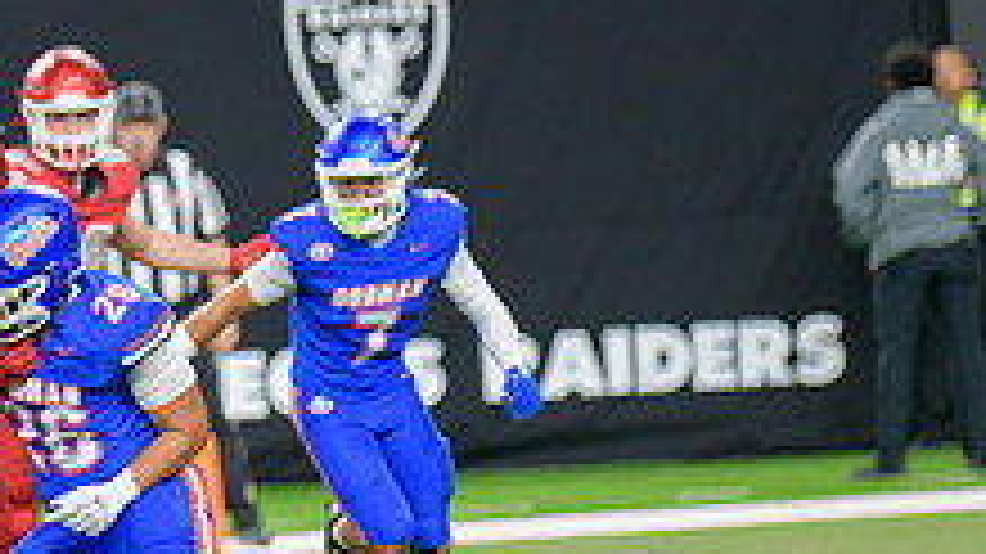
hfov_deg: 3.7
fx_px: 15211
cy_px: 354
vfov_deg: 2.1
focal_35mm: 582
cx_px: -63
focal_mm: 210
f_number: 2.8
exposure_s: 1/400
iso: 1000
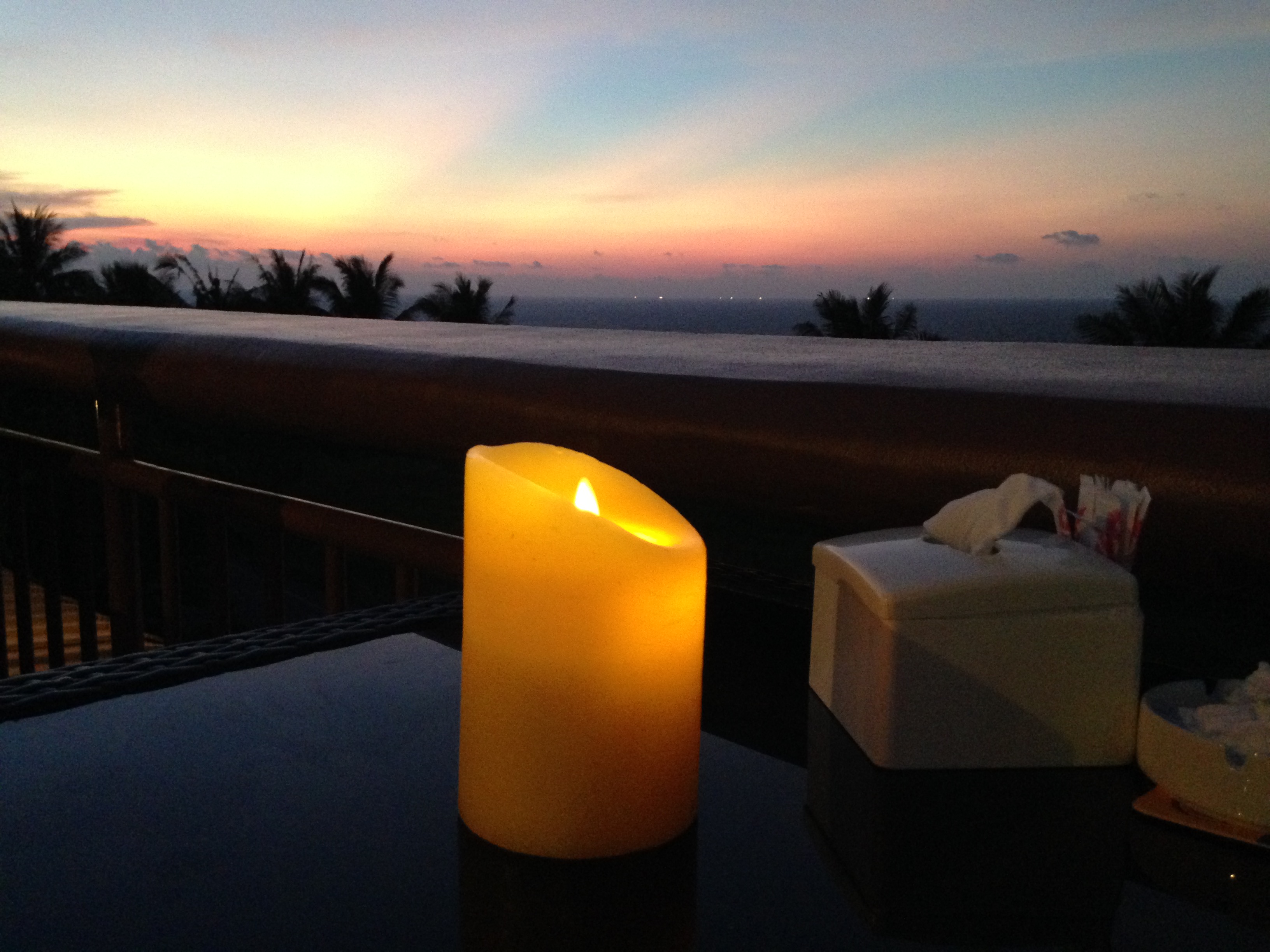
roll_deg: -0.4
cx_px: 635
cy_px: 476
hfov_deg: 55.4
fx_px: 1211
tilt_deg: -9.1
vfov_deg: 42.9
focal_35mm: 33
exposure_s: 1/15
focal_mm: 4.12
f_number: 2.4
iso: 400
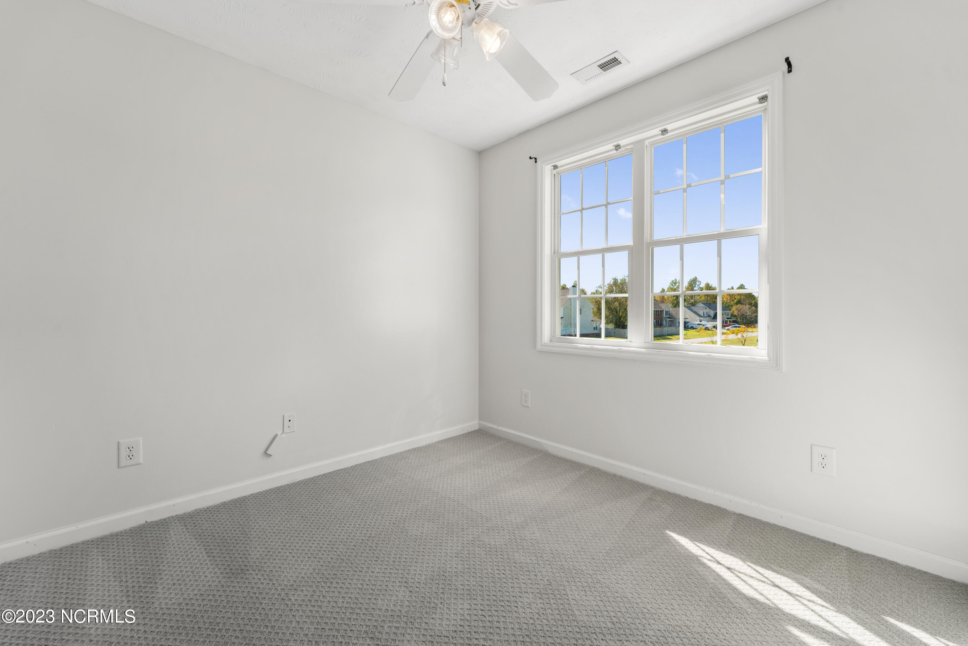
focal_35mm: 14
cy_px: 323
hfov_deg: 104.2
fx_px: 376
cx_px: 484
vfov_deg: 81.2
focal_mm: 14
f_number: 9.5
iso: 250
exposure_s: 1/60
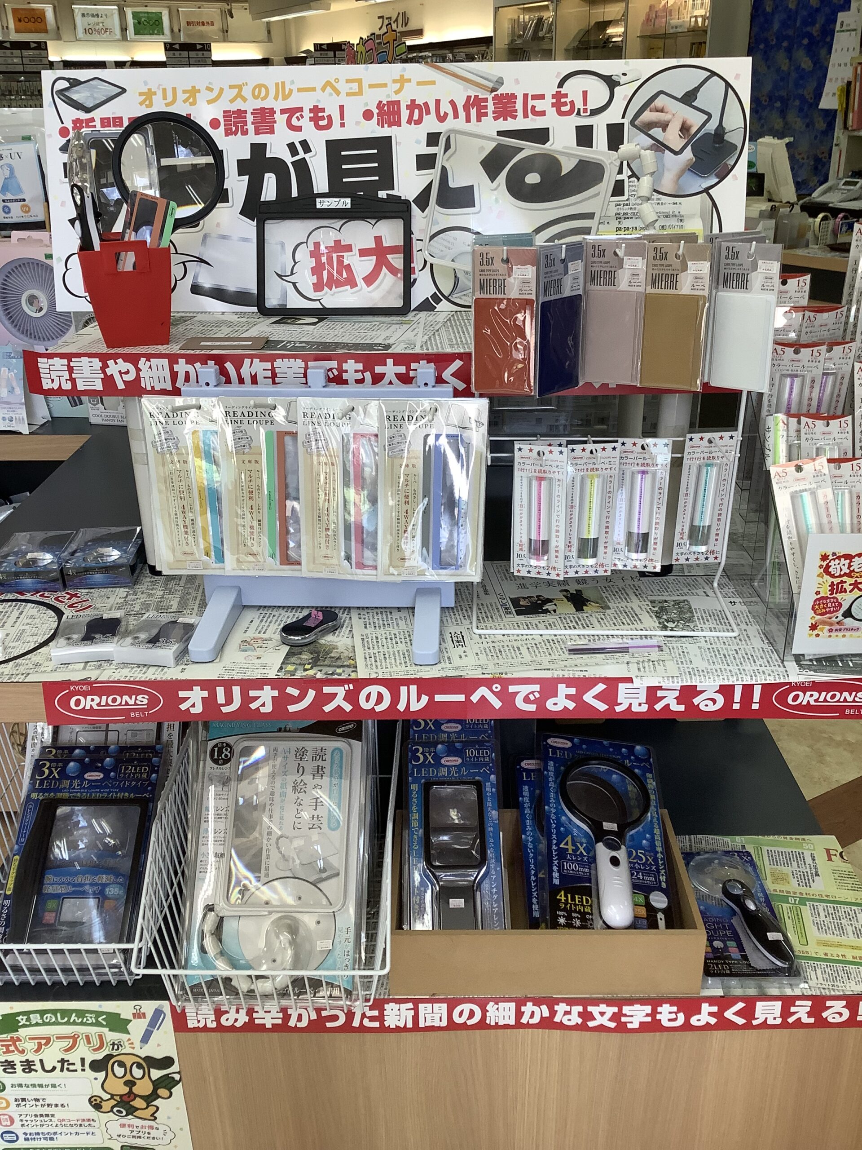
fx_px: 1029
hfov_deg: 45.4
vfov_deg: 58.4
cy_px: 575
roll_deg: +0.8
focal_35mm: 31
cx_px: 431
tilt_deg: -24.4
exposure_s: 1/120
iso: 40
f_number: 2.4
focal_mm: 3.3
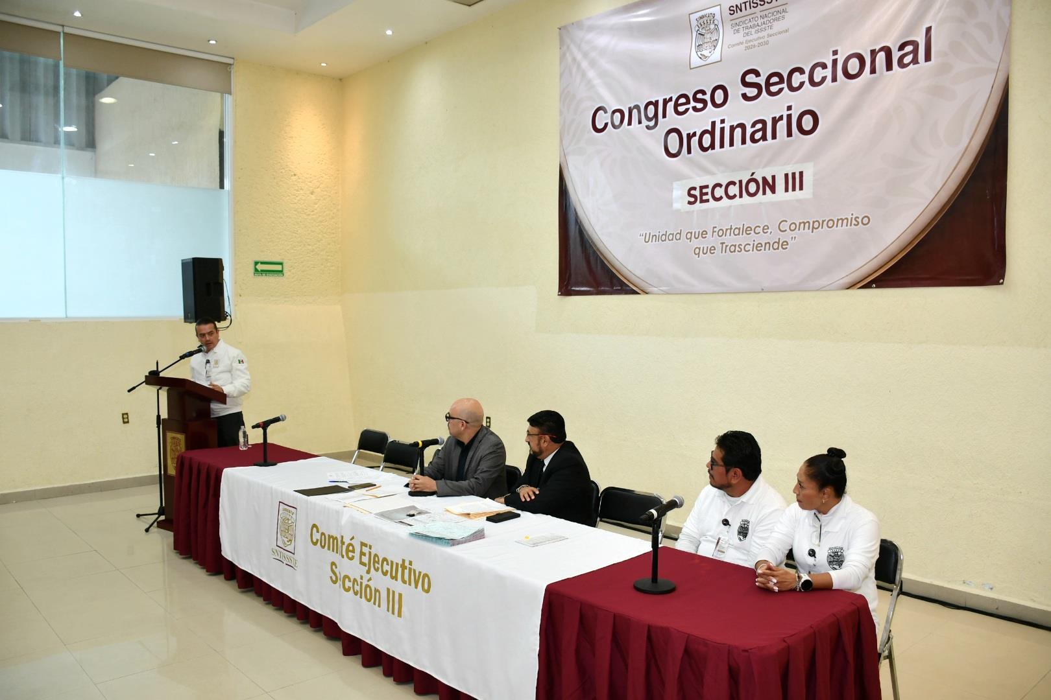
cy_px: 350
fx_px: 788
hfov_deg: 67.4
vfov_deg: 47.9
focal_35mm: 27
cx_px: 526
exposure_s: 1/60.2
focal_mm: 18
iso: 450
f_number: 4
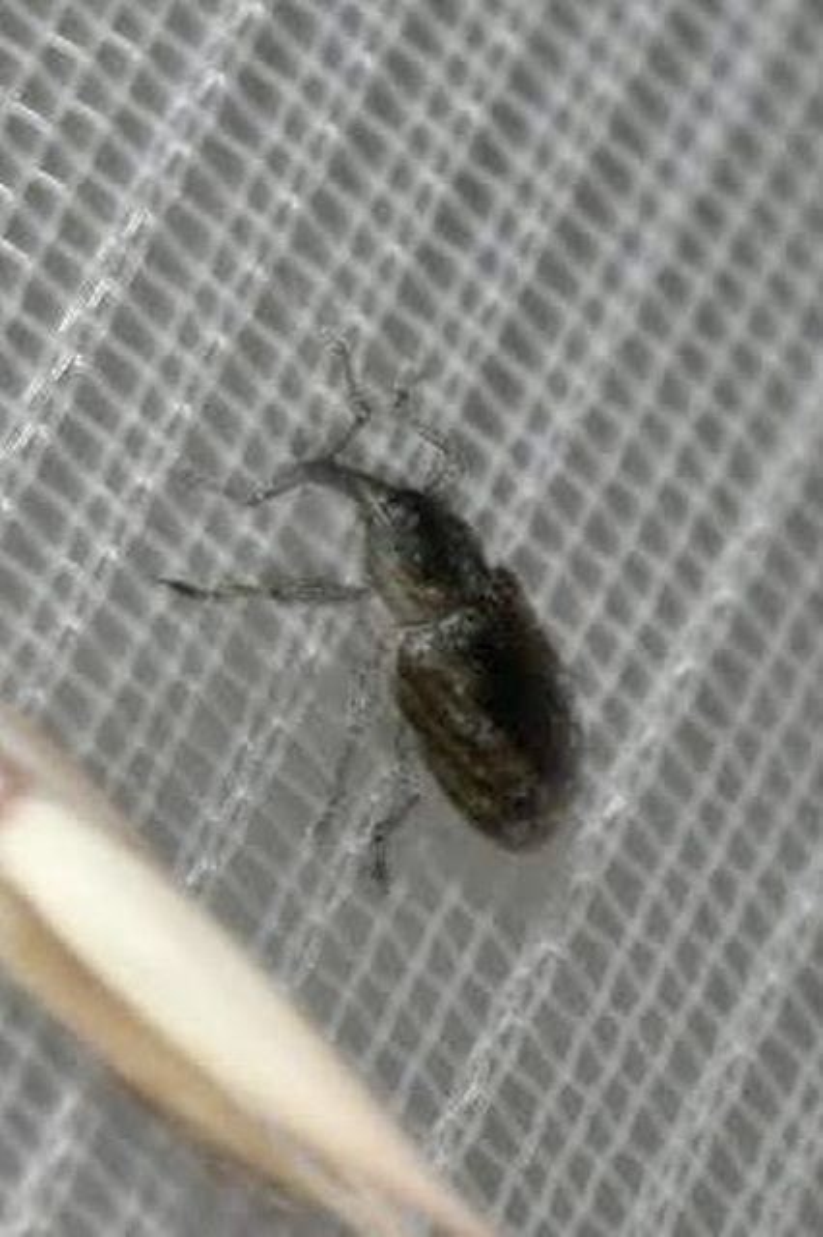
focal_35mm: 158
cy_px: 618
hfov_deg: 8.7
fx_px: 5406
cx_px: 412
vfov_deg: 13.0
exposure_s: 1/60
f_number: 29
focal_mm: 105
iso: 100
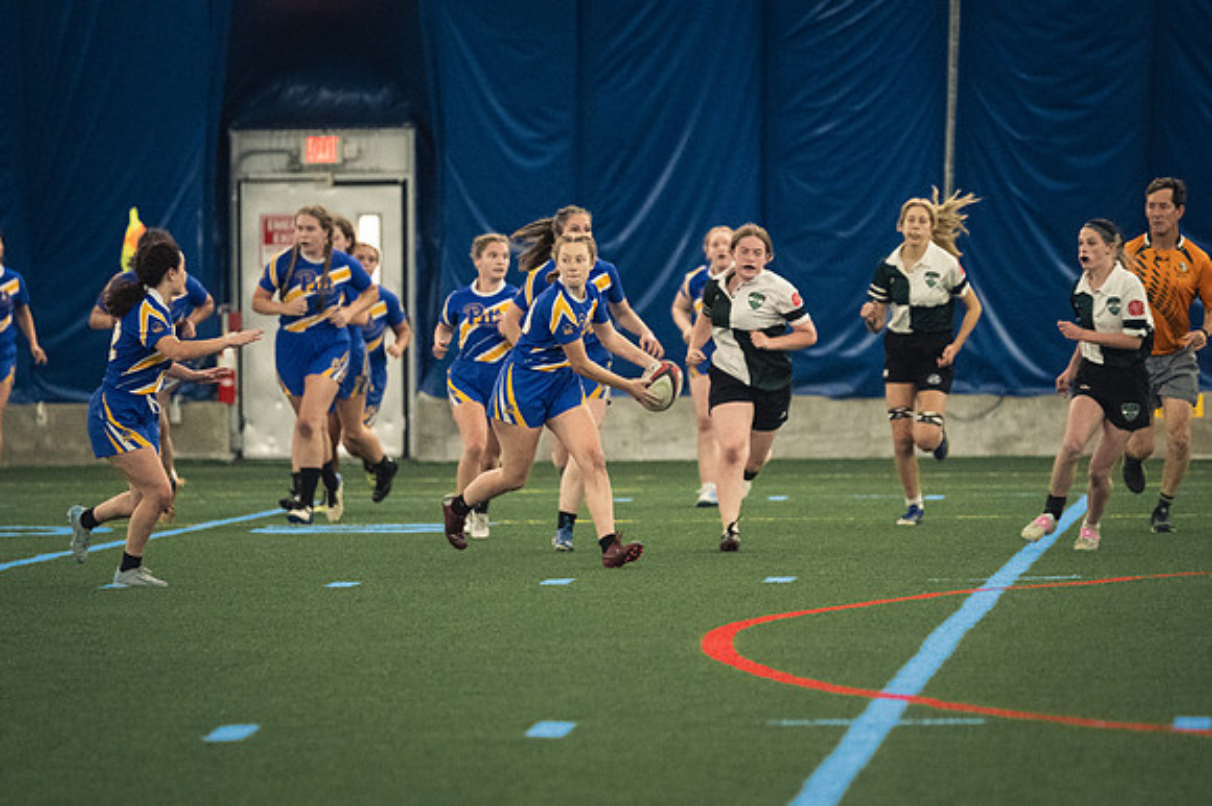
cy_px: 403
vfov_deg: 4.6
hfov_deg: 6.9
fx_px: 10094
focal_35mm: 300
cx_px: 606
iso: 9000
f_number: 2.8
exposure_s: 1/500
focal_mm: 200
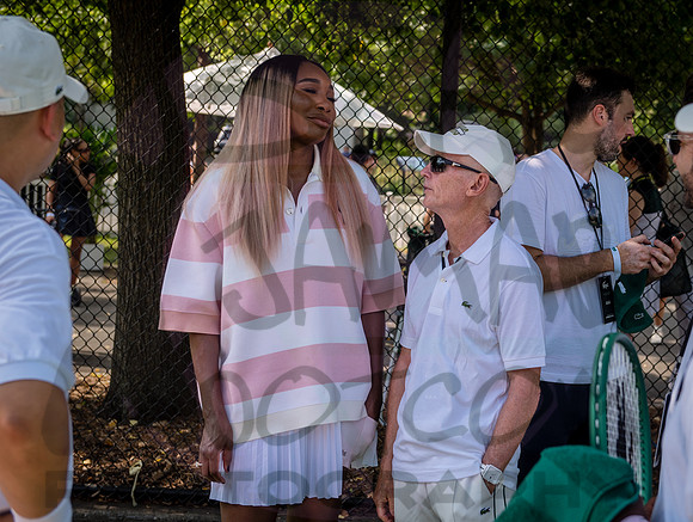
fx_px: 1311
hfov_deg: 29.5
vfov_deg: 22.5
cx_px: 433
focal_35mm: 65
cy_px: 265
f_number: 4
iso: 160
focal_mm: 52
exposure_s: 1/800
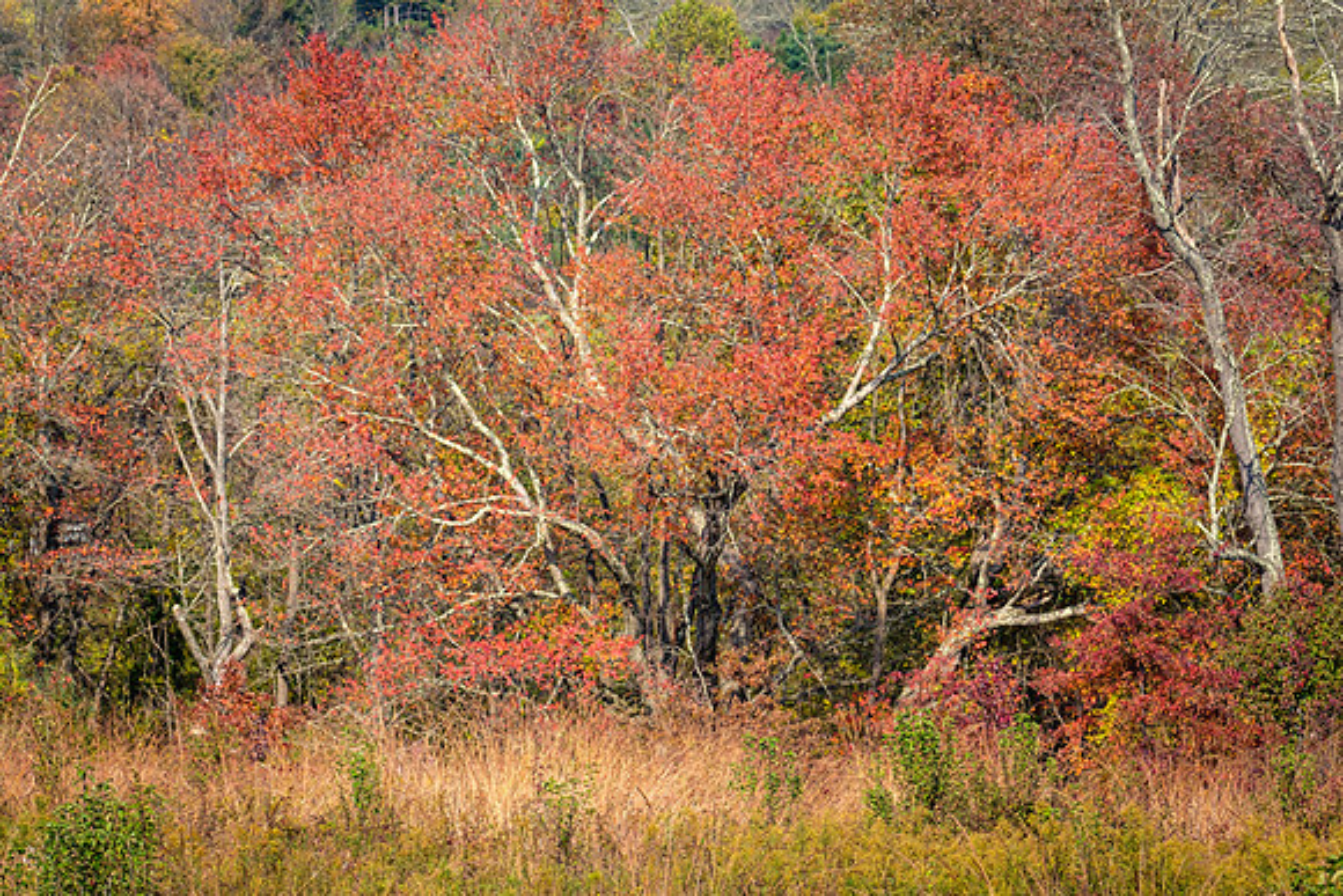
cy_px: 448
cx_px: 672
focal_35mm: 214
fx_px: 7983
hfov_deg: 9.6
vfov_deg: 6.4
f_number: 8
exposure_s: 1/800
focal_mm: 140
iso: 320
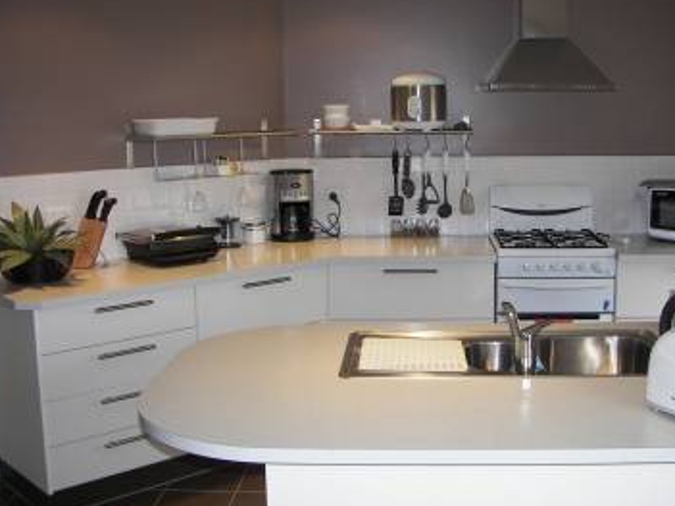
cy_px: 202
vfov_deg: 31.4
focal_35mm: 46
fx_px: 897
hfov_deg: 41.2
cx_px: 381
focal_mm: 6
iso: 64
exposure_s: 1/30
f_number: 2.8
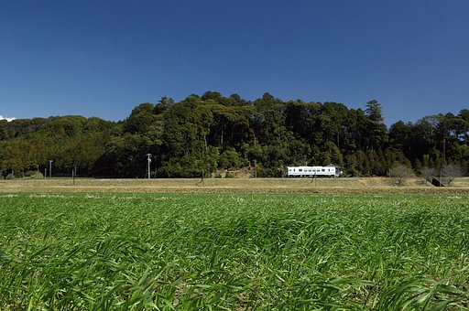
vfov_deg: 34.1
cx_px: 234
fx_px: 507
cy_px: 156
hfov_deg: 49.6
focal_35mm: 39
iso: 320
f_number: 6.3
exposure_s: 1/200
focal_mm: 26
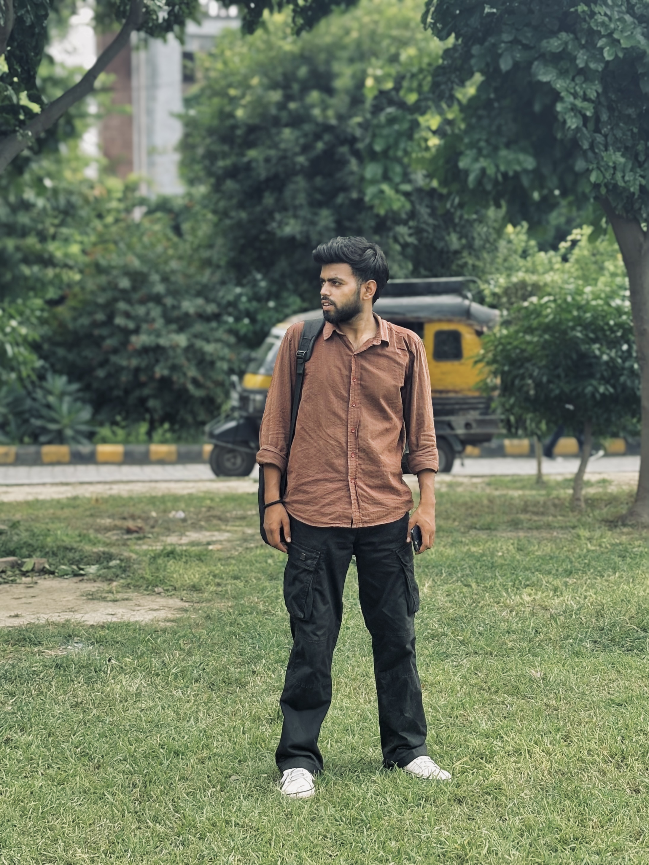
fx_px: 1300
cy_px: 432
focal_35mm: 52
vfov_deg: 36.8
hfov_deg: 28.0
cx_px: 324
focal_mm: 5.96
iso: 50
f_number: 1.6
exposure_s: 1/500
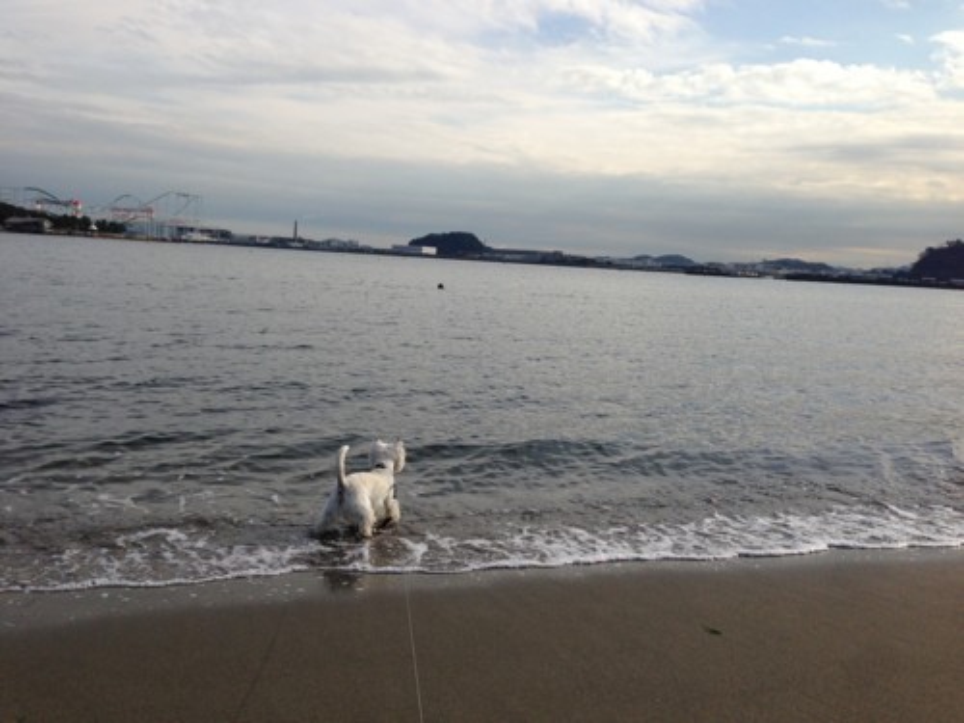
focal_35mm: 33
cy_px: 362
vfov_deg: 42.9
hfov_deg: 55.4
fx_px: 919
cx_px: 482
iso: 50
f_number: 2.4
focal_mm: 4.12
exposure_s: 1/2710
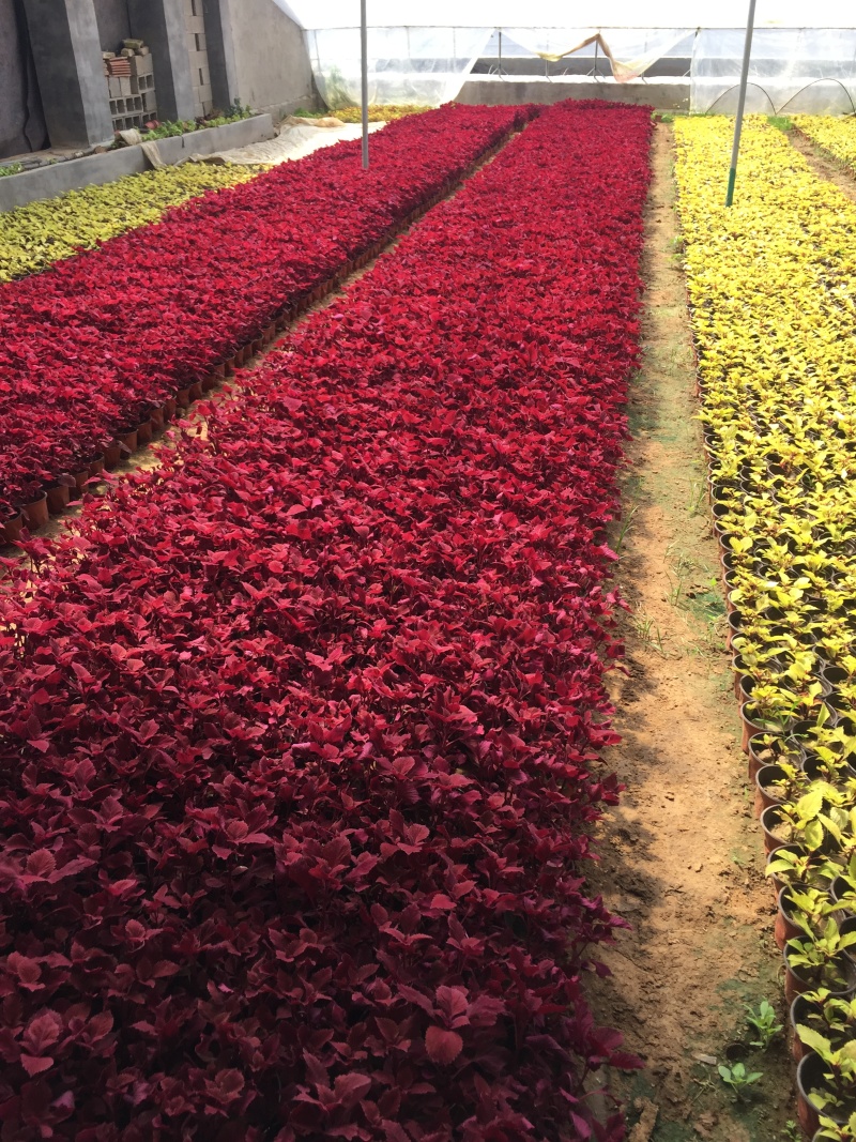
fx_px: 956
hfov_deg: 48.2
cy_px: 571
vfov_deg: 61.7
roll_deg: -0.3
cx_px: 428
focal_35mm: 29
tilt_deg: -28.6
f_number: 2.2
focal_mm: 4.15
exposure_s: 1/347
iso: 32
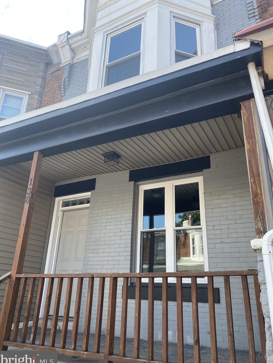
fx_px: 284
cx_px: 138
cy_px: 182
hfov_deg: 51.3
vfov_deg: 65.3
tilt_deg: +21.6
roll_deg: -3.9
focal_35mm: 27
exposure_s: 1/485
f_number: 1.8
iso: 32
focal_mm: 4.25
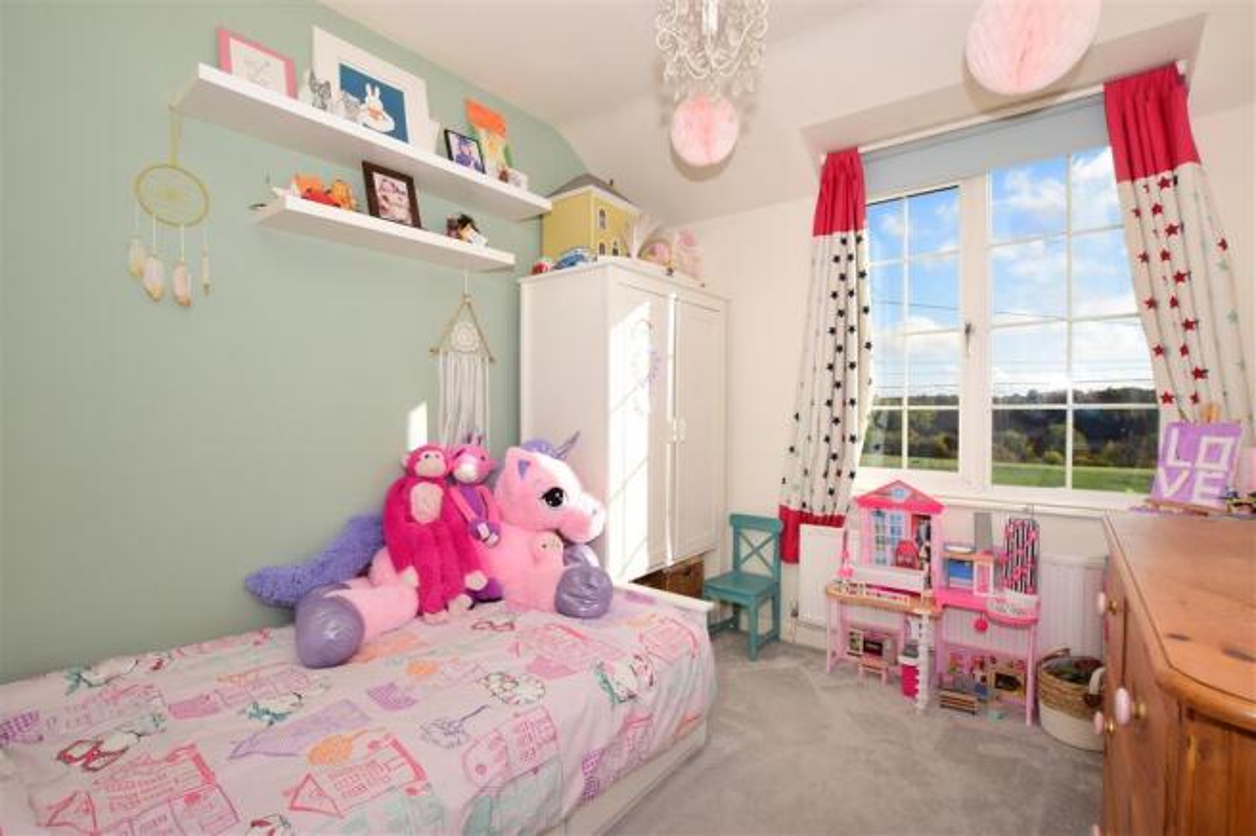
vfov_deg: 77.3
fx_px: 523
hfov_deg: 100.4
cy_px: 418
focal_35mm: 15
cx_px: 628
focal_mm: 10
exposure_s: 1/200
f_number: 20
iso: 400
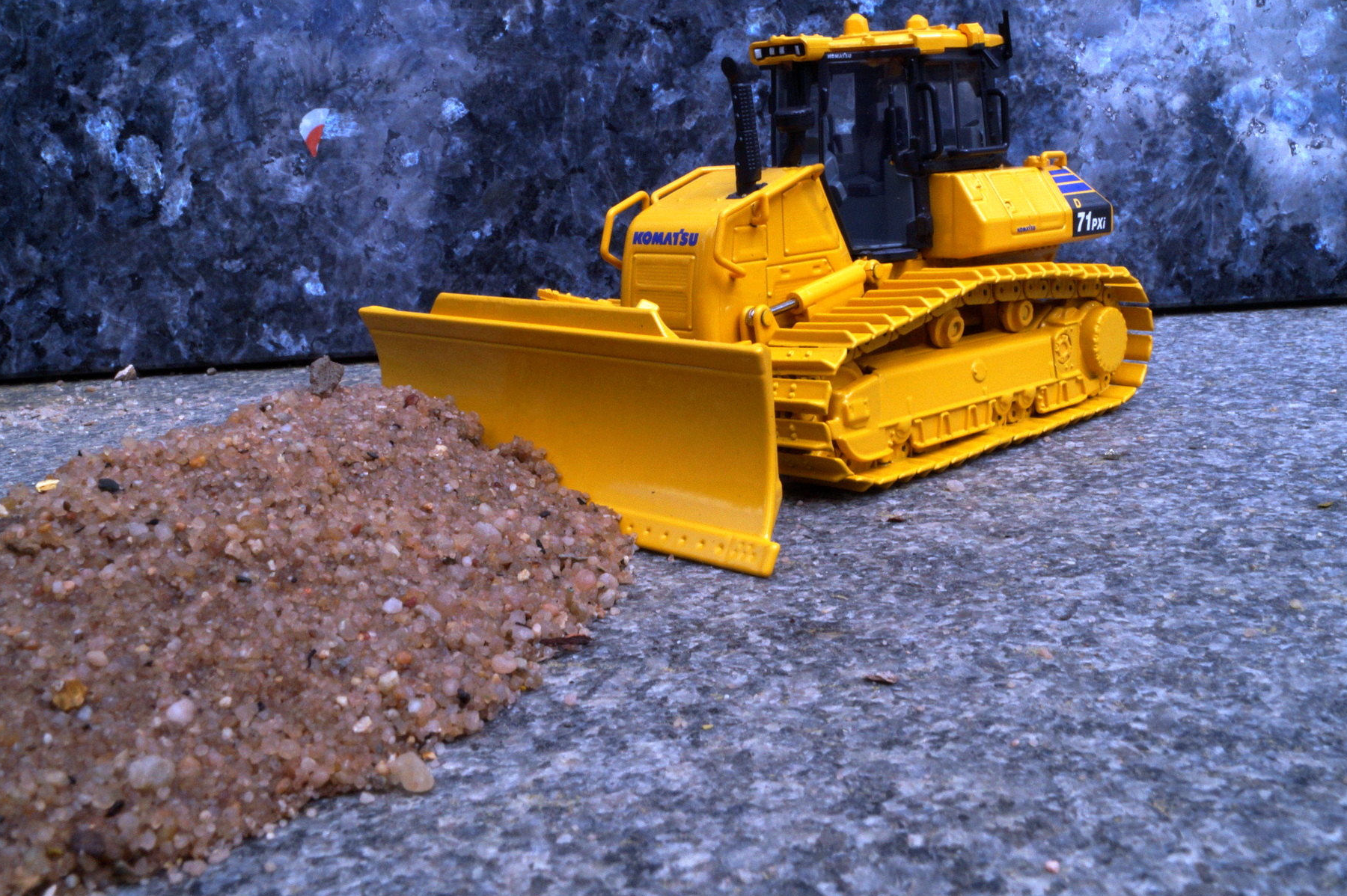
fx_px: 1496
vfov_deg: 33.4
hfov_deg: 48.5
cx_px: 696
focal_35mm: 40
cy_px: 439
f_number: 25
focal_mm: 24
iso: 400
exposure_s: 1/60
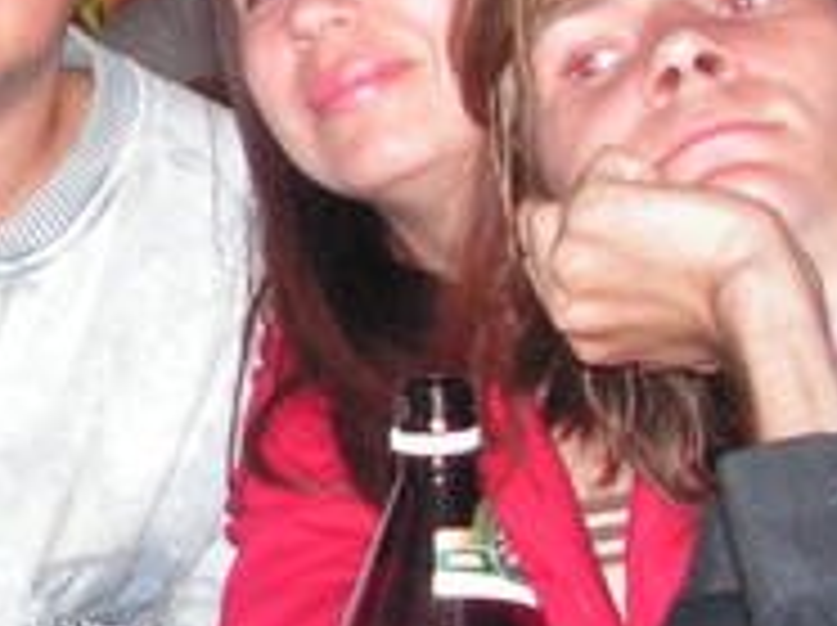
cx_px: -126
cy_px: 162
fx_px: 3646
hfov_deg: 12.8
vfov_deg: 9.8
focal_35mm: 151
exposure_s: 1/40
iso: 200
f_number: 3.2
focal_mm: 6
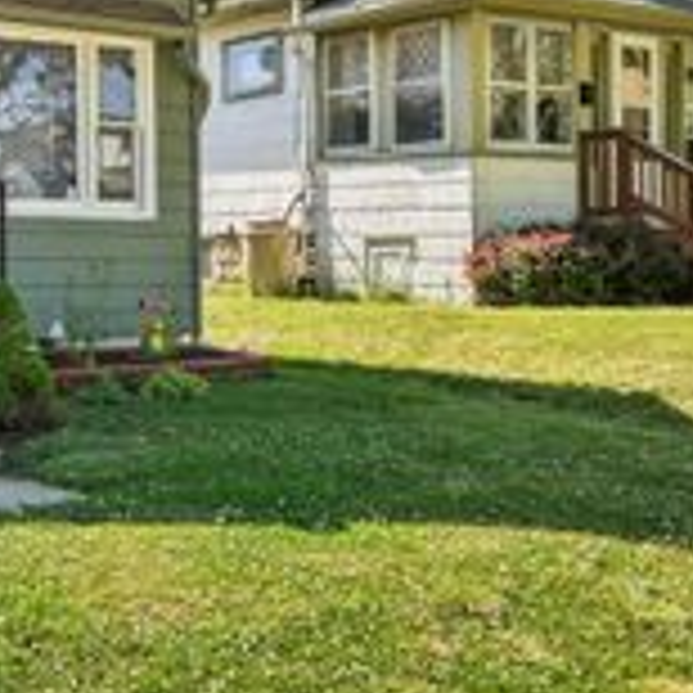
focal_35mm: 55
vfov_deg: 30.3
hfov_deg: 27.8
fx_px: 1246
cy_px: 128
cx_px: -104
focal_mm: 20
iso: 100
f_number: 6.3
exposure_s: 1/200
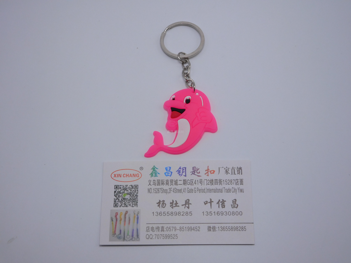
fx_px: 710
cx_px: 176
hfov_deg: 27.8
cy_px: 132
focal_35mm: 70
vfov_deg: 21.0
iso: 125
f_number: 4.5
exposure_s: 1/800
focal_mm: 12.5
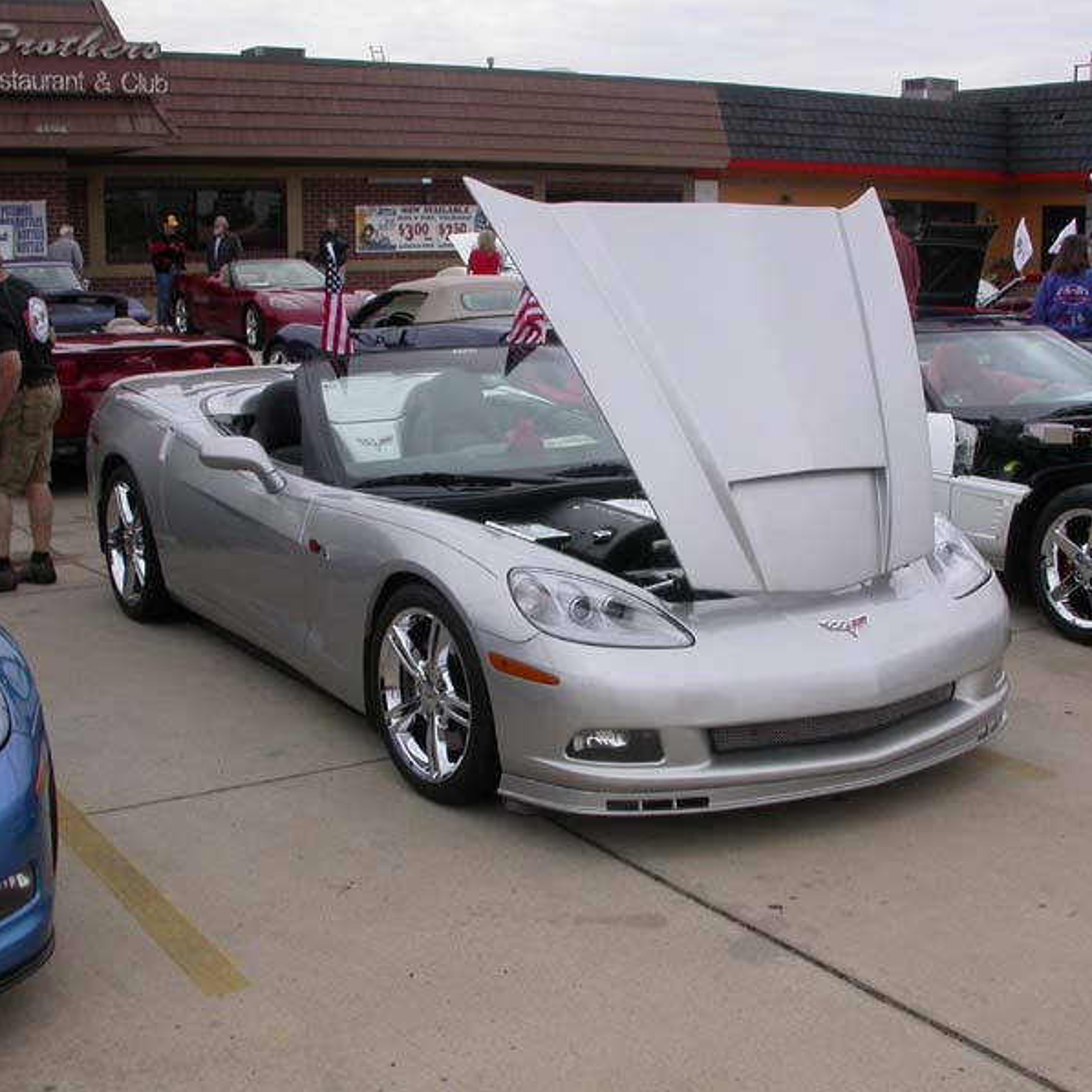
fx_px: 1606
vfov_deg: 37.6
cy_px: 547
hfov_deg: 37.5
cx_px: 611
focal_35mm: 45
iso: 100
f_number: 6.7
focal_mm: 7.85
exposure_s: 1/290
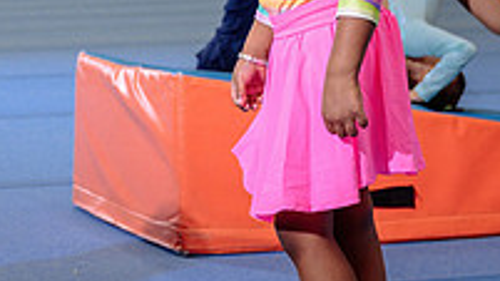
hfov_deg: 14.4
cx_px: 15
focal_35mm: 147
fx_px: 1949
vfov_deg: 8.2
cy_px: -16
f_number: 3.5
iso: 800
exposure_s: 1/250
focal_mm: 40
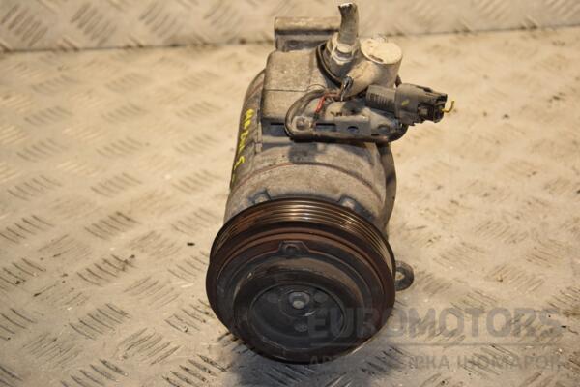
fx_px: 1498
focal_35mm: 93
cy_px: 194
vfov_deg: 14.7
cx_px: 290
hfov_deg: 21.9
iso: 800
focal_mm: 62
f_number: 5.6
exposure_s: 1/200
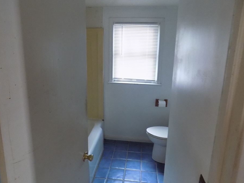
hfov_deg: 67.2
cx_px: 114
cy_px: 85
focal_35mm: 26
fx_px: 183
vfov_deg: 53.0
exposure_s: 1/6
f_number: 3.1
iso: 400
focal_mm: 4
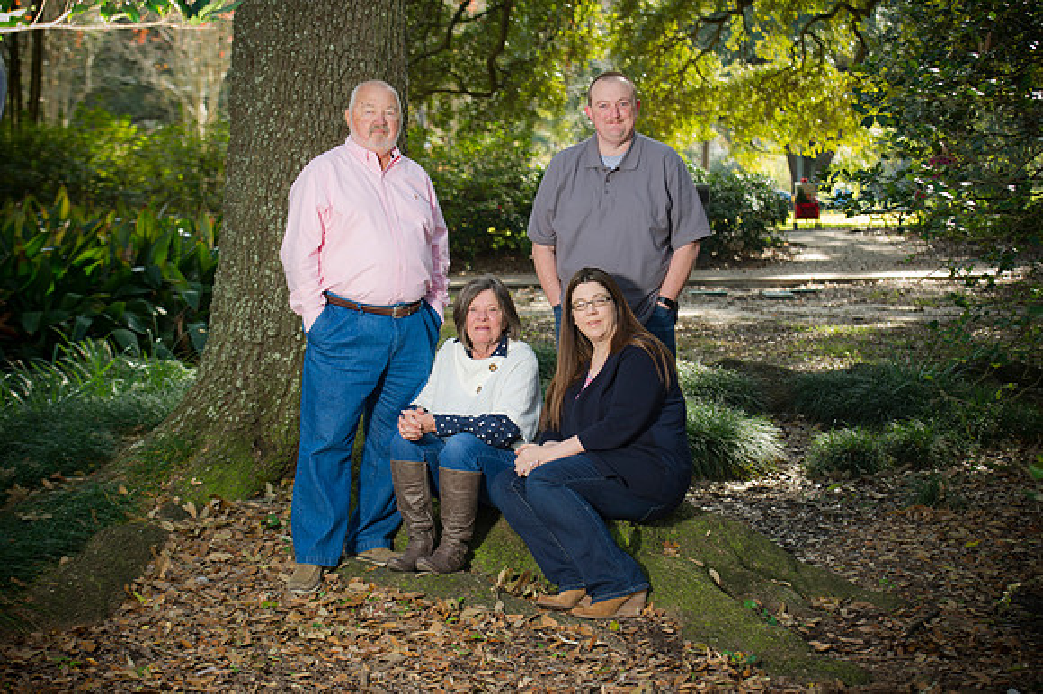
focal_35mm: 70
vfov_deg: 19.4
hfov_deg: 28.9
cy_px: 347
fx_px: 2027
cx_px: 522
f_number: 4.5
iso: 160
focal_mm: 70
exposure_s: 1/100
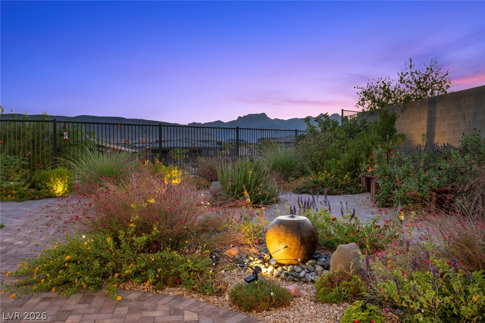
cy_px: 162
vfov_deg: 43.6
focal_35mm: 30
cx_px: 242
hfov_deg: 61.9
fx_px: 404
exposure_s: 1/1.67
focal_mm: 30
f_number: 8
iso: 800
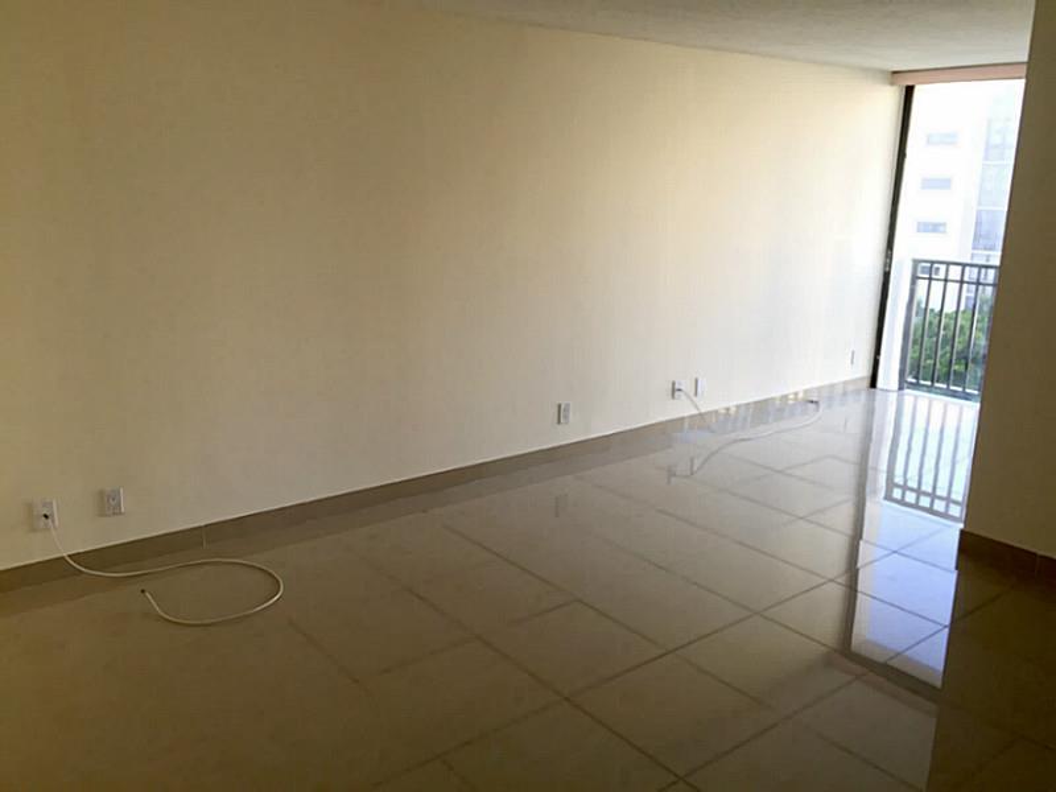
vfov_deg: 48.2
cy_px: 396
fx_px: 885
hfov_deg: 61.7
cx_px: 528
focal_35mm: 29
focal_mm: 4.15
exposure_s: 1/30
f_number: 2.2
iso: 40
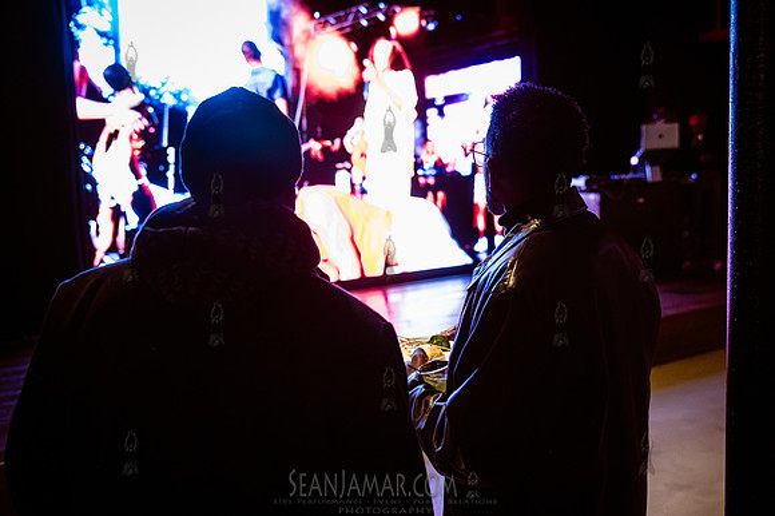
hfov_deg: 54.5
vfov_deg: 37.8
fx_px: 753
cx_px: 388
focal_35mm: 35
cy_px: 258
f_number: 2.8
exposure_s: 1/250
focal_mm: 35
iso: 16000
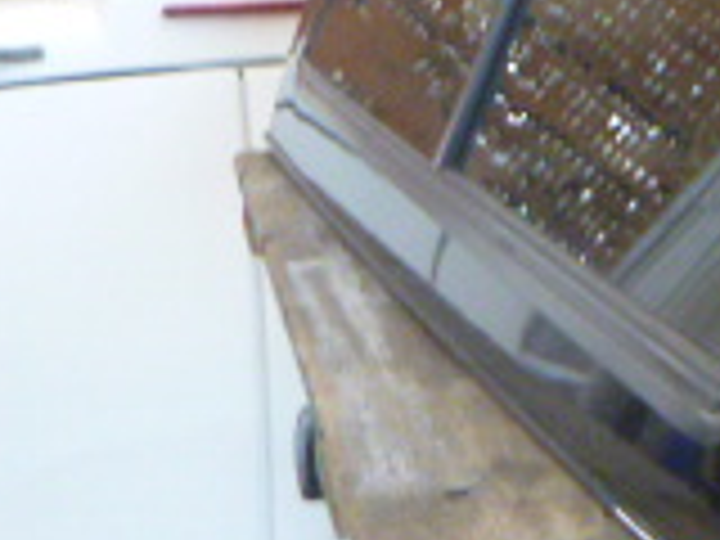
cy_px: -58
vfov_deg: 14.4
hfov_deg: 16.0
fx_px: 2080
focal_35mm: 100
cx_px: 1368
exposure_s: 1/20
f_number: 3.9
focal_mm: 4.5
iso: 400
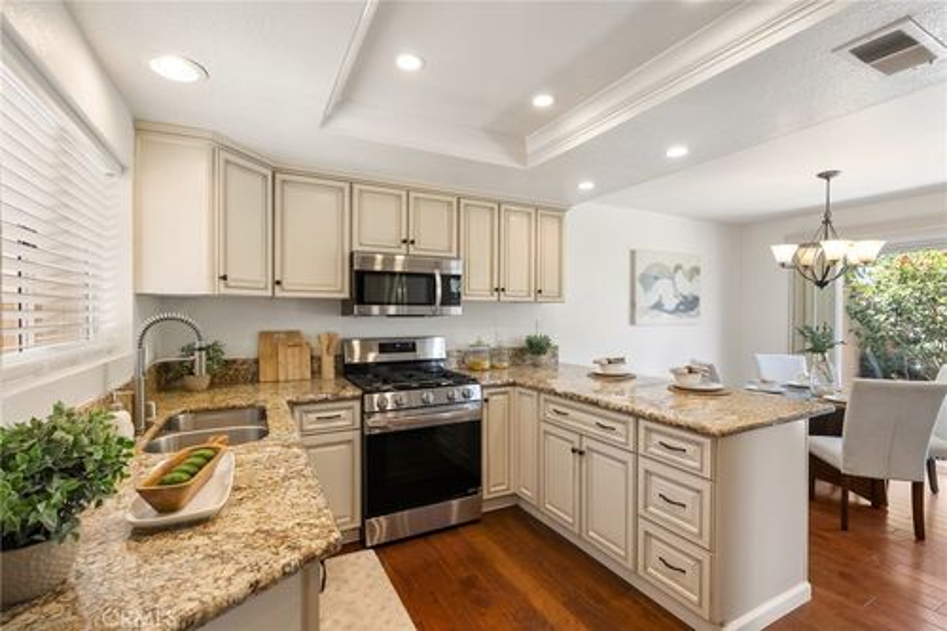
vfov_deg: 73.7
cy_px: 316
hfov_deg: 96.8
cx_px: 474
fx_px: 421
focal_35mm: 16
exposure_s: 1/25
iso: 320
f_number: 9
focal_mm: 16
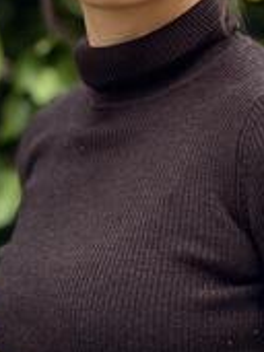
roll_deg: +1.3
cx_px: 123
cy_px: 63
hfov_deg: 5.8
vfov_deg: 7.7
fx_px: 2627
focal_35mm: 258
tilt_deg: -3.7
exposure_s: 1/381
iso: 50
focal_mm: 15.66
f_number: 2.8
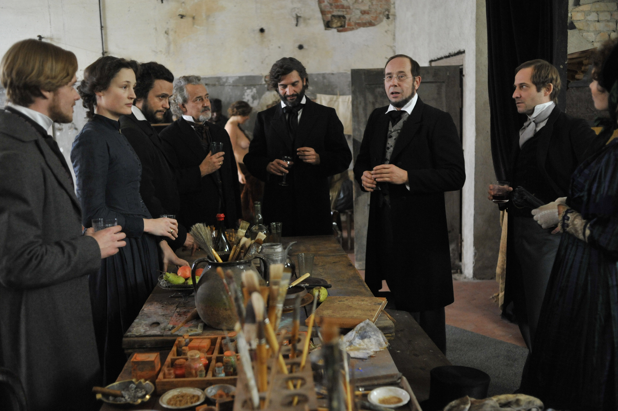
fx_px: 600
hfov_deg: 54.5
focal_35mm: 35
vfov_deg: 37.8
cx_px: 309
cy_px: 206
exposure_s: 1/60
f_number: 3.2
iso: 3200
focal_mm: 35
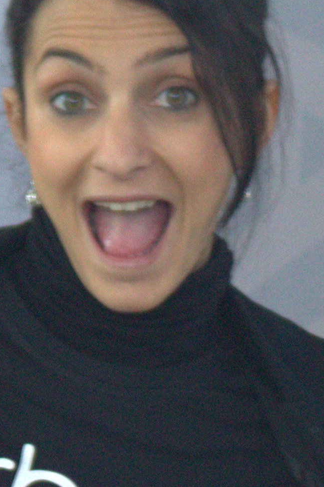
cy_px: 694
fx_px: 13558
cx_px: 110
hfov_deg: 1.4
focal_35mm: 1004
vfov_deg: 2.1
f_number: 4.5
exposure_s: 1/100
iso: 800
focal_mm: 120
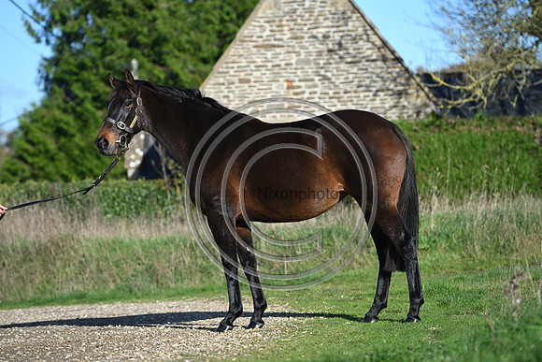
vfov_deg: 8.9
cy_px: 181
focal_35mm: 155
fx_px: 2334
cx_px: 271
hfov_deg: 13.2
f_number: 3.5
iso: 140
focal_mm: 155
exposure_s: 1/1250
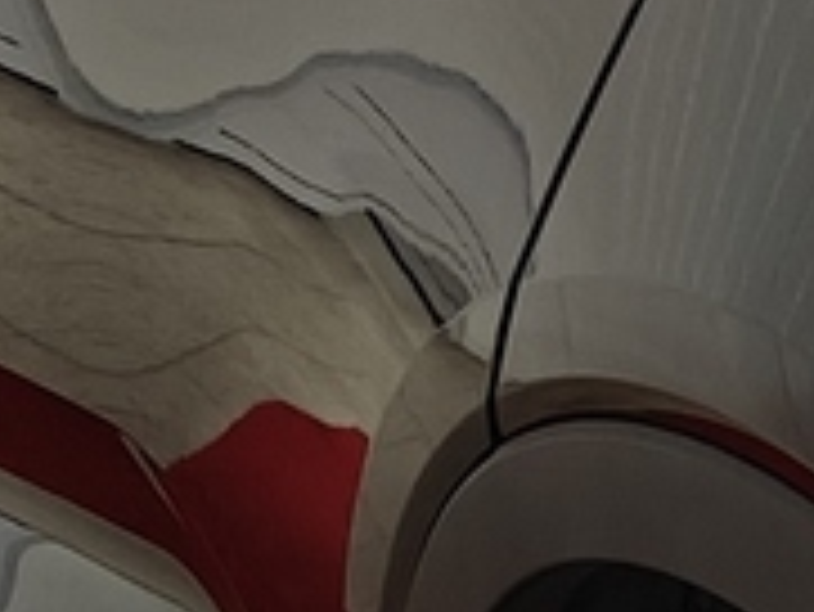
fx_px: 6000
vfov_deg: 5.8
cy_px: 468
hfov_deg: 7.3
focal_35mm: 255
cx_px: 1997
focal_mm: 5.59
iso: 80
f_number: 1.8
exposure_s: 1/50
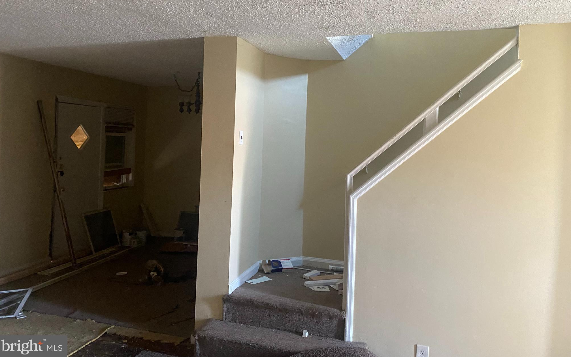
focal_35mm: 28
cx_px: 286
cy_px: 141
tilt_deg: +5.0
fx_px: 436
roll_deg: -3.8
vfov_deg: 44.3
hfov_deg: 66.5
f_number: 1.8
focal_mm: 4.25
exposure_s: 1/60
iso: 500
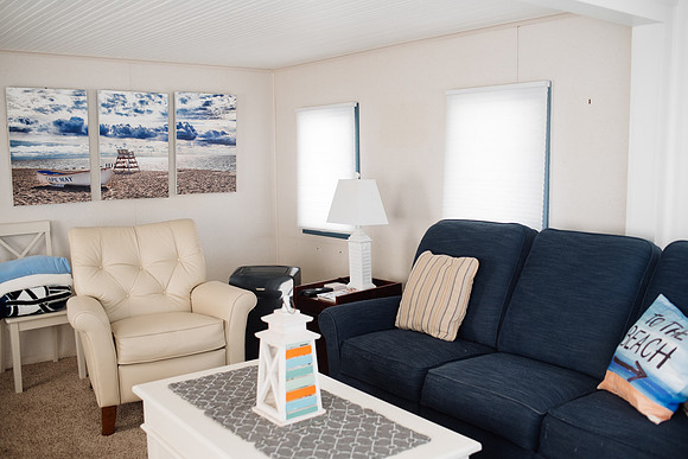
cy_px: 230
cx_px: 344
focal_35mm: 35
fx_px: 669
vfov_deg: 37.9
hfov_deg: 54.4
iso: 1000
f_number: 2.8
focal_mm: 35
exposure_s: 1/500
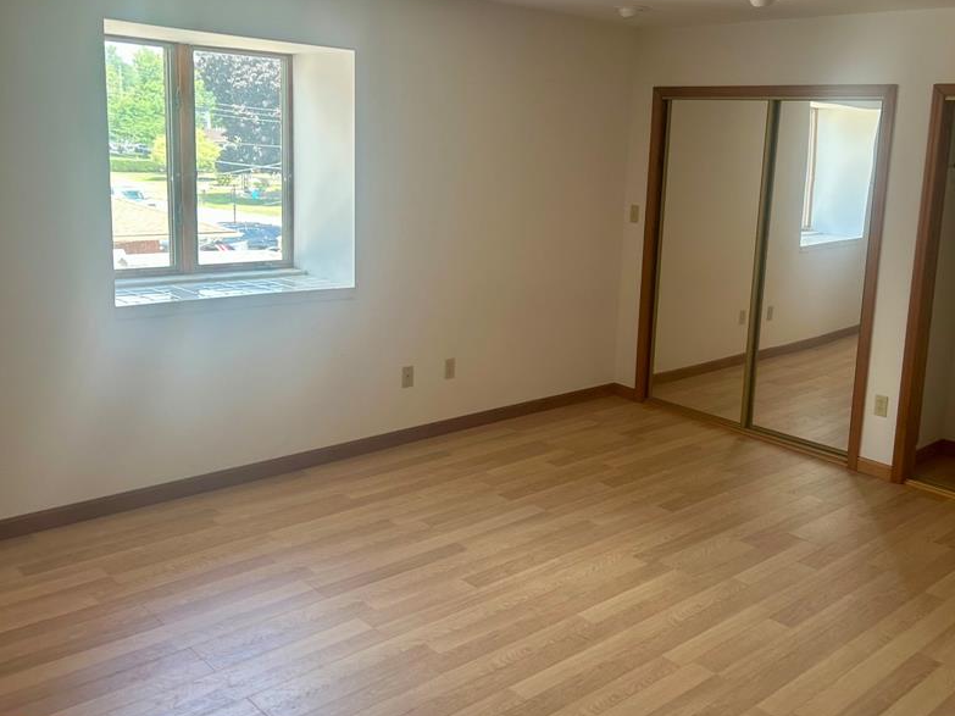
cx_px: 565
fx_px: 938
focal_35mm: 34
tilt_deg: -10.0
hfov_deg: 53.6
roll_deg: -3.5
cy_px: 299
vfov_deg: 41.7
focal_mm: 5.7
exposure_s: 1/60
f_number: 1.5
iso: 100
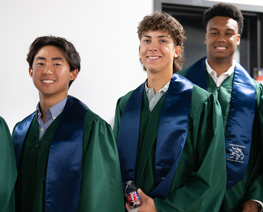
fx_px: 444
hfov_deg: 32.9
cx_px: 152
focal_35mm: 57
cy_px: 105
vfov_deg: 26.8
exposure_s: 1/320
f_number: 1.2
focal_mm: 50
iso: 640
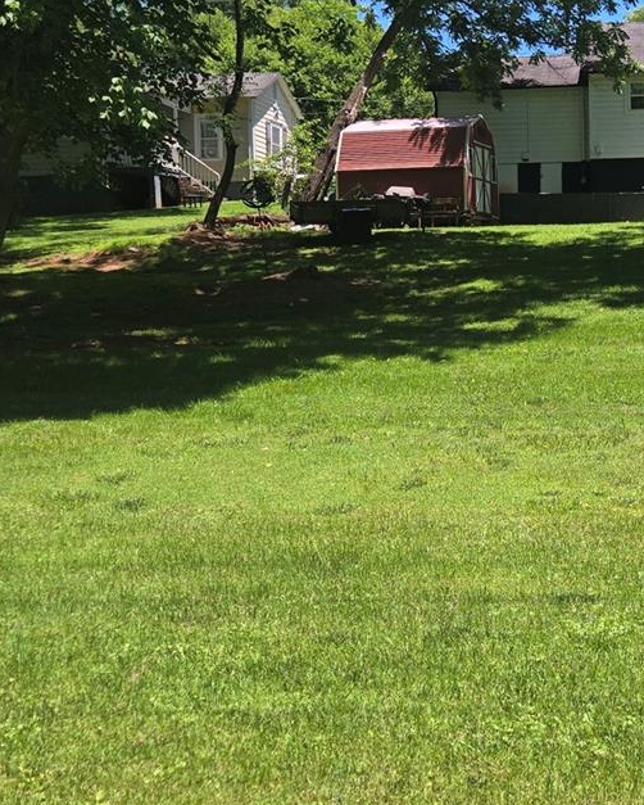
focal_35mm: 55
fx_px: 1310
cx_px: 582
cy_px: 376
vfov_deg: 34.1
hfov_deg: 26.7
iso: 25
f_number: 1.8
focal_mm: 5.4
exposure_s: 1/1145
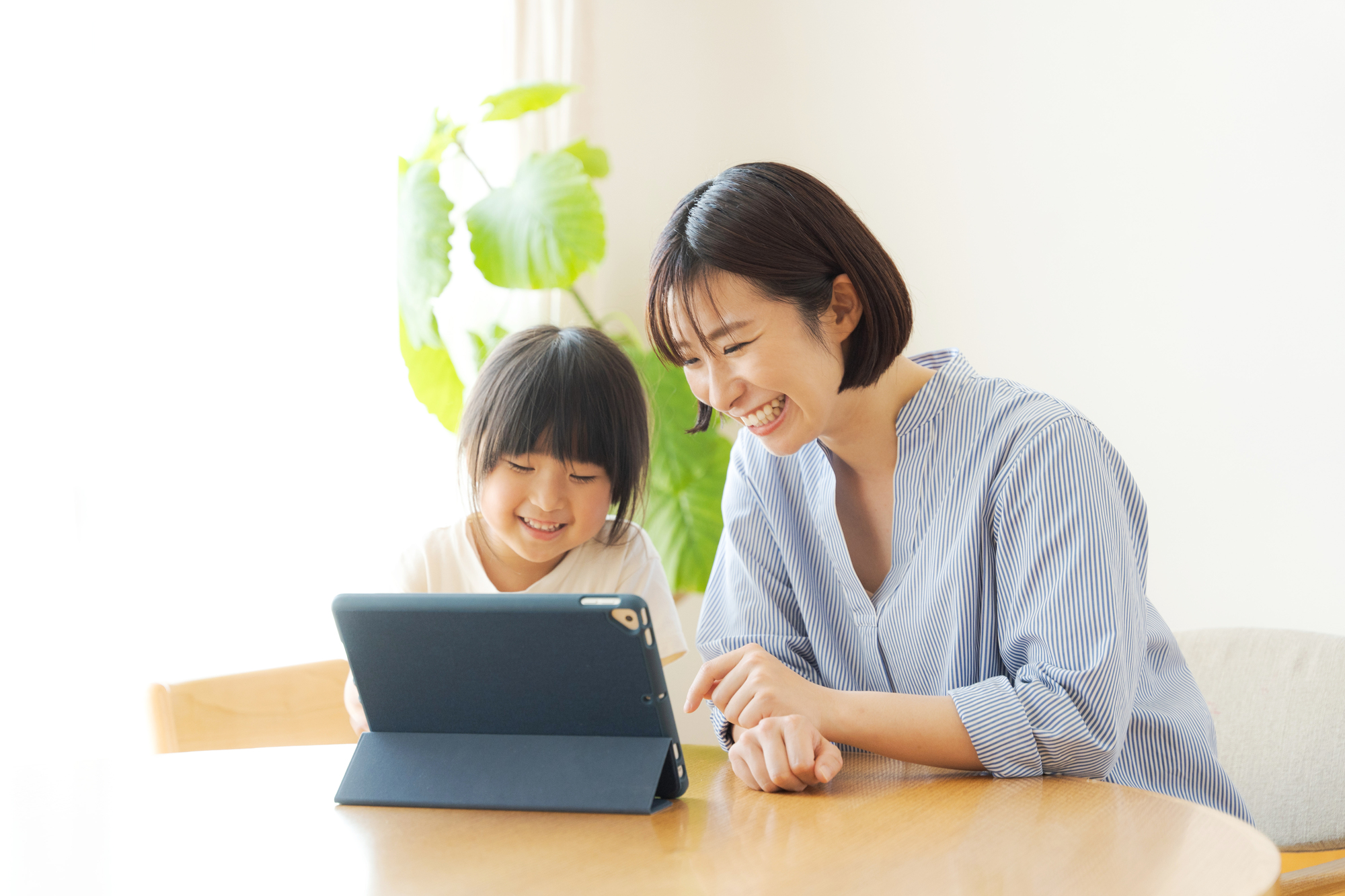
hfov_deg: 32.8
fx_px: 2286
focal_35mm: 61
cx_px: 672
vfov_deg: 22.2
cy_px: 448
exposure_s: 1/100
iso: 640
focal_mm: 61.2
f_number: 3.2
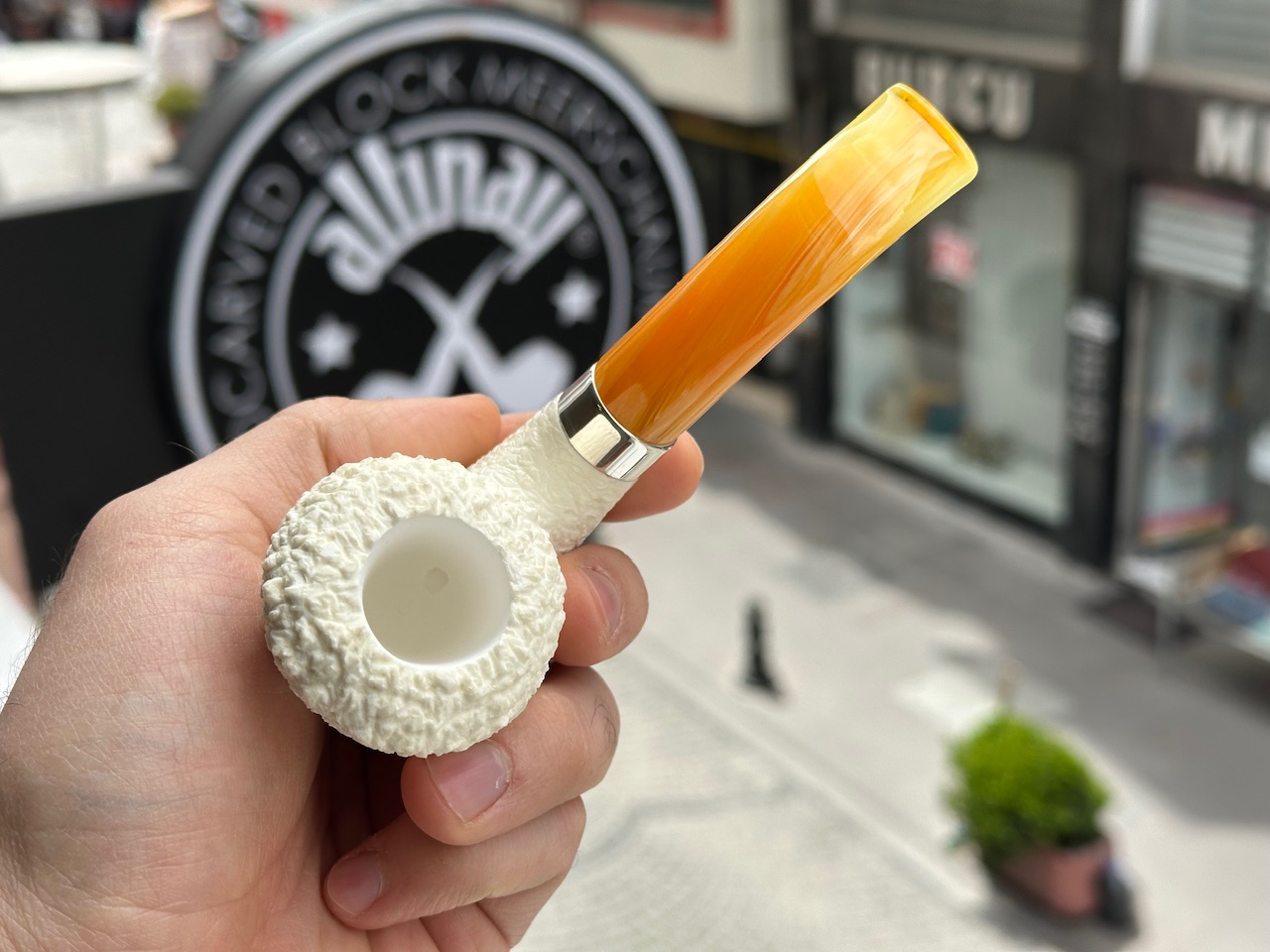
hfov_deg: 39.7
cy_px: 476
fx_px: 1761
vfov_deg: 30.3
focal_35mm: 48
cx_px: 635
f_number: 1.78
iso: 64
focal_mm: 6.86
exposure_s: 1/1497
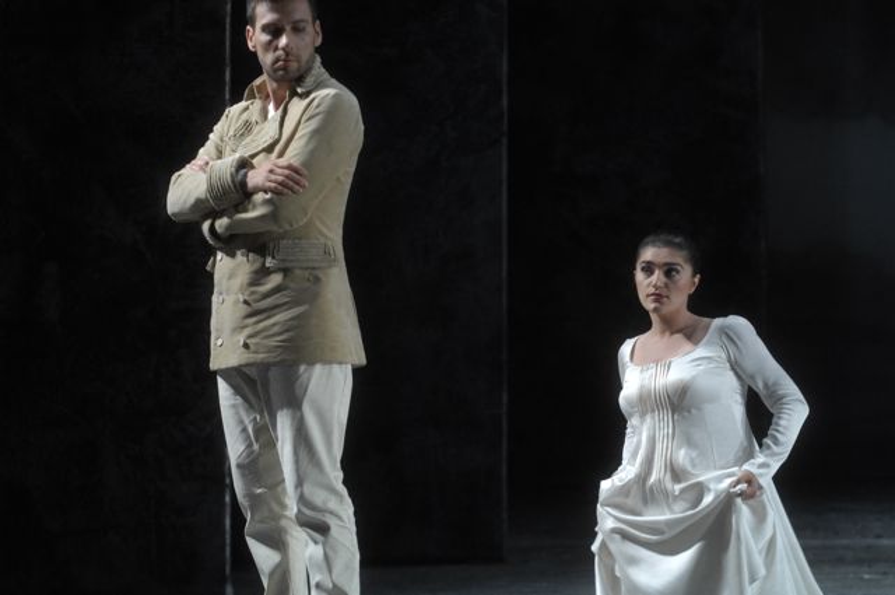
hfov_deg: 9.2
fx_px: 5587
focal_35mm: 225
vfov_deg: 6.1
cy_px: 298
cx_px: 448
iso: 400
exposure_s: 1/40
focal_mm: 150
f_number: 3.5
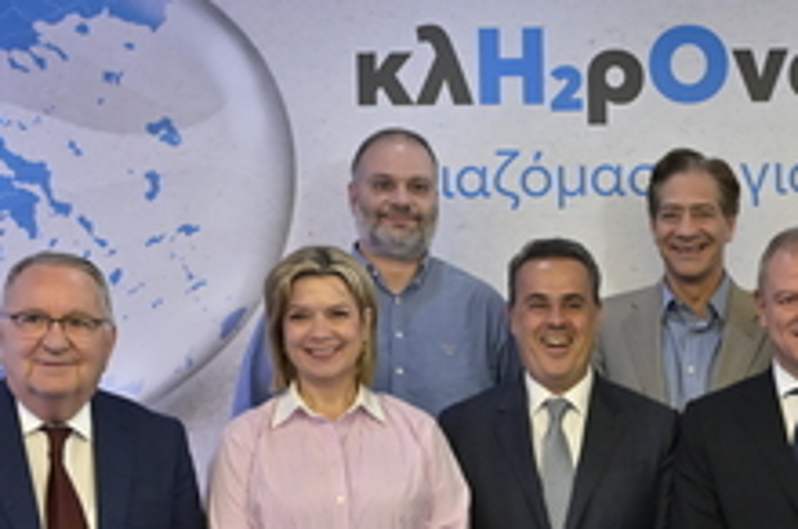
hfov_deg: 21.5
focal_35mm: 91
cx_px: 794
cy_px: 542
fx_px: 2022
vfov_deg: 14.7
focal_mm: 33.5
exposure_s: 1/100
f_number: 10
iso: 4000
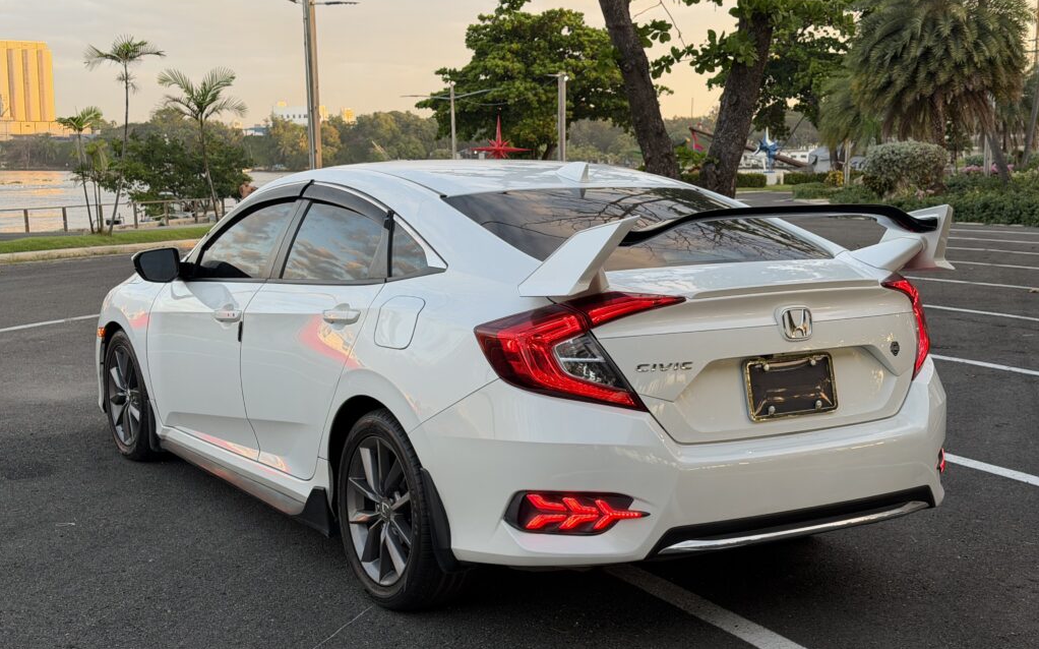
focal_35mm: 51
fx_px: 1444
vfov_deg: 25.3
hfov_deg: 39.6
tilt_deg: -7.3
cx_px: 520
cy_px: 350
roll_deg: +0.6
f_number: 1.78
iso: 50
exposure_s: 1/216
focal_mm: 6.76
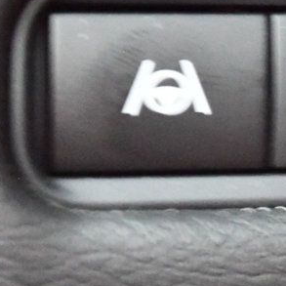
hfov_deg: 8.6
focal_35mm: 196
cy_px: 46
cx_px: 477
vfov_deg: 8.9
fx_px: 1832
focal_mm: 44
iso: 12800
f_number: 5.3
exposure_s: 1/15
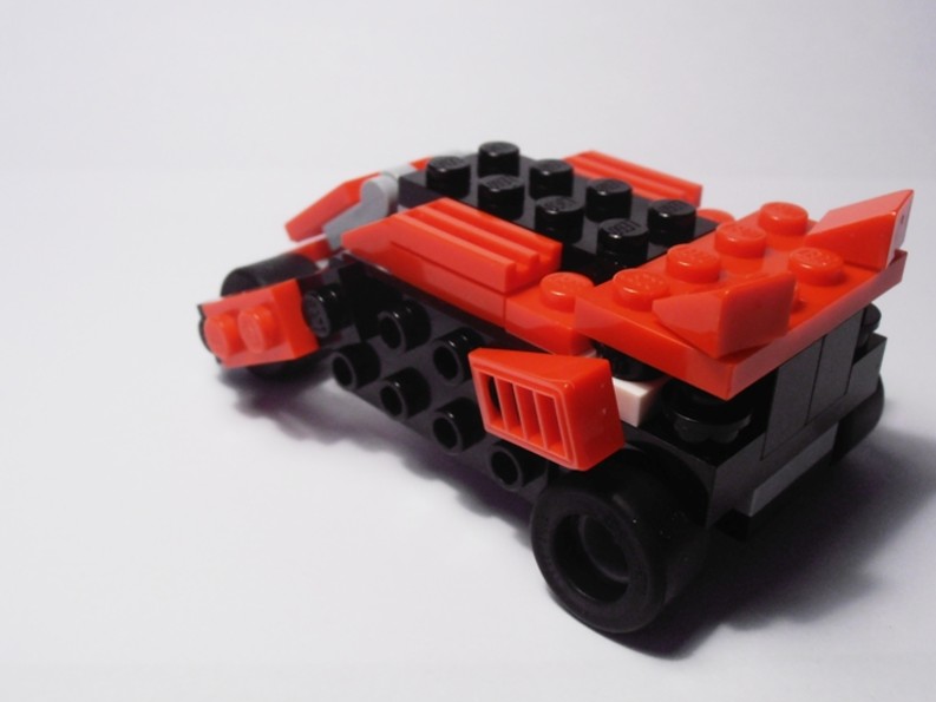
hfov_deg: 44.7
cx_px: 512
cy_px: 322
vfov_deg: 34.3
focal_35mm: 42
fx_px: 1136
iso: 80
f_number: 3.9
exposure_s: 1/125
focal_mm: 6.61
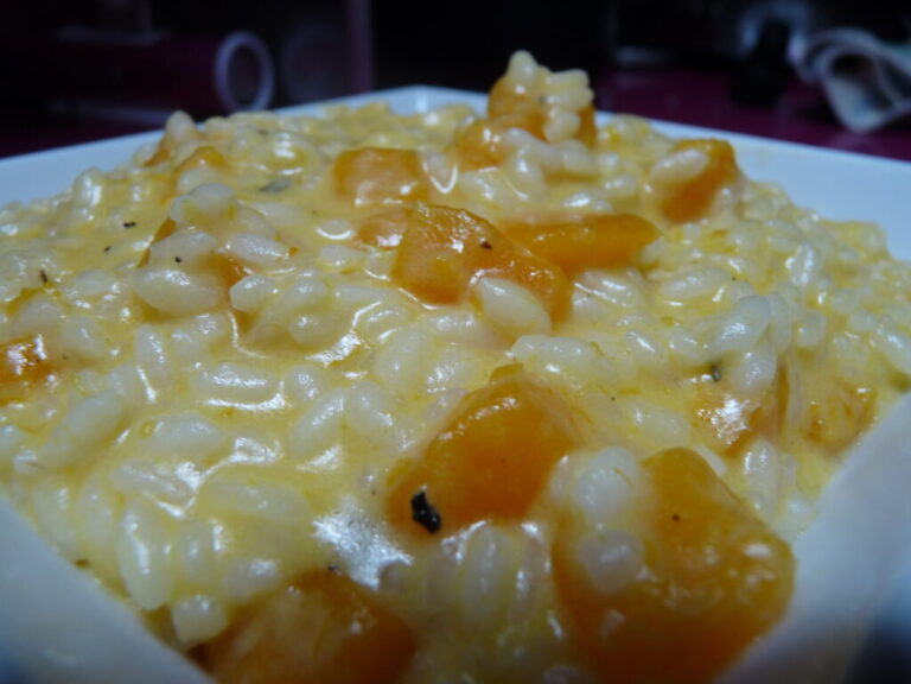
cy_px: 342
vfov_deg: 51.4
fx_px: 711
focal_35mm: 27
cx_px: 456
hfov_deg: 65.3
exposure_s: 1/30
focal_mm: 4.8
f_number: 2.8
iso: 125
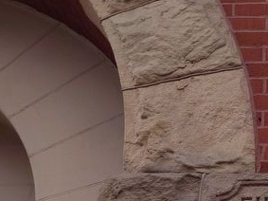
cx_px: 360
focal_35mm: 65
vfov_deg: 20.6
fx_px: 503
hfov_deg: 25.2
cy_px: 259
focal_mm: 5.56
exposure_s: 1/1421
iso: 100
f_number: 1.8
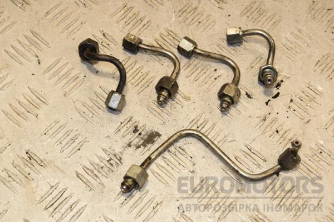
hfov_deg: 27.0
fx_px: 696
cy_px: 111
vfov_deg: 18.2
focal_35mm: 75
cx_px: 167
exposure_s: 1/200
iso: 800
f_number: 9
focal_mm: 50
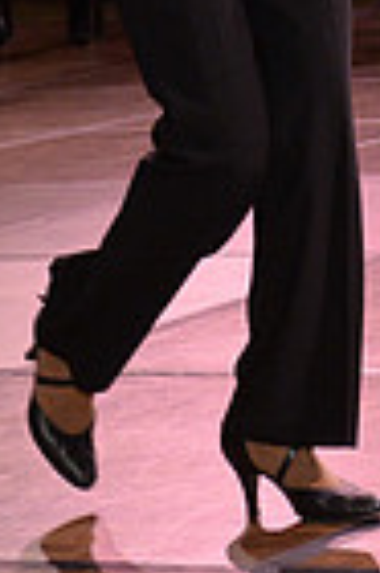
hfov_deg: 5.7
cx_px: 190
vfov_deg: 8.3
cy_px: -401
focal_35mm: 240
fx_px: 3809
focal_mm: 58
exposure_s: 1/250
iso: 2000
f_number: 5
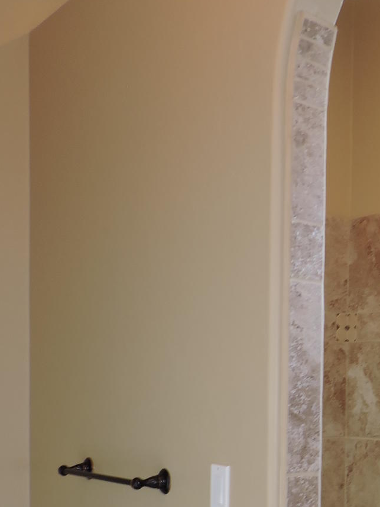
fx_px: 819
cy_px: 443
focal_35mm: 56
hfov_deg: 24.3
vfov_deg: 32.8
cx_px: 424
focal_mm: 4.3
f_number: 3
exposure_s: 1/40
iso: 110
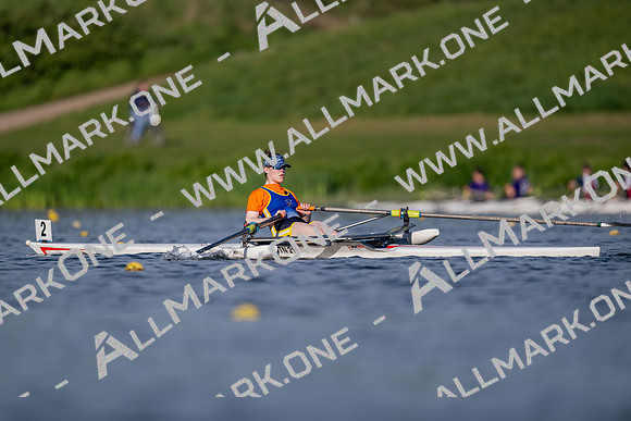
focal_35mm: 600
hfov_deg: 3.4
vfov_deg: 2.3
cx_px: 316
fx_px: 10519
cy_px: 210
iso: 180
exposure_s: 1/2500
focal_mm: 600
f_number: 4
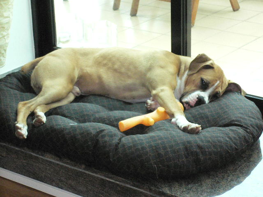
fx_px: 798
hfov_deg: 18.7
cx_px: 132
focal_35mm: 105
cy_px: 98
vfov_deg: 14.1
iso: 400
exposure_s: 1/60
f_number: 5
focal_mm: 17.4
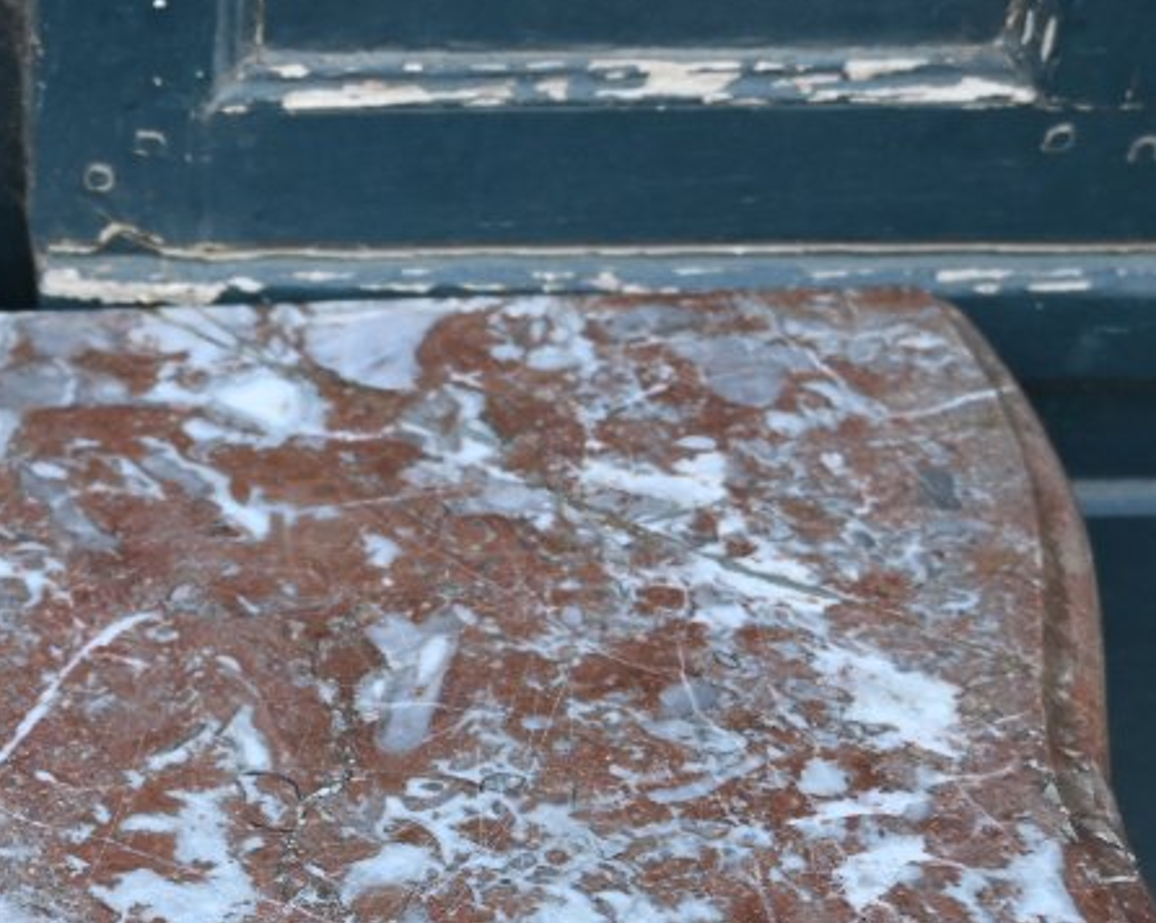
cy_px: 853
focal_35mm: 93
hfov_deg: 20.0
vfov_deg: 16.3
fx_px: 3175
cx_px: -13
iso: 280
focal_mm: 24.5
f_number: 4
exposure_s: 1/250
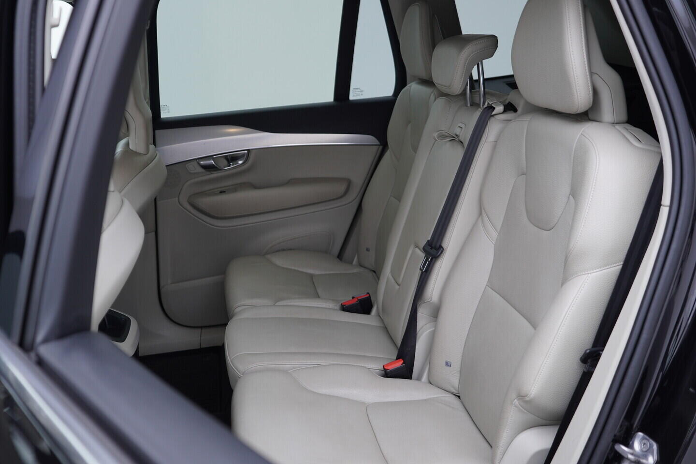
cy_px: 232
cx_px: 348
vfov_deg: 36.9
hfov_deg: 53.1
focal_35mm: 36
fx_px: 696
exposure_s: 1/40
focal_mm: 24
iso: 125
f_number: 2.8
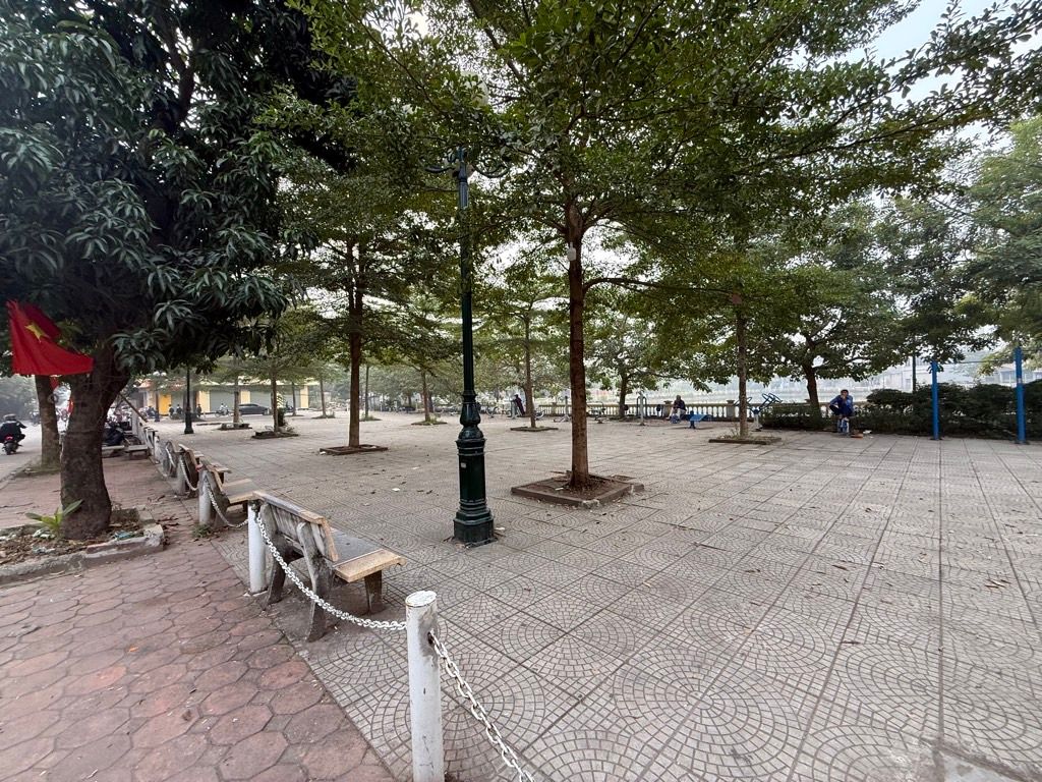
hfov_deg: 102.1
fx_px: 421
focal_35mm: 14
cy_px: 391
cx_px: 521
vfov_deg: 85.7
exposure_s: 1/99
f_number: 2.2
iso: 125
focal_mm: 2.22
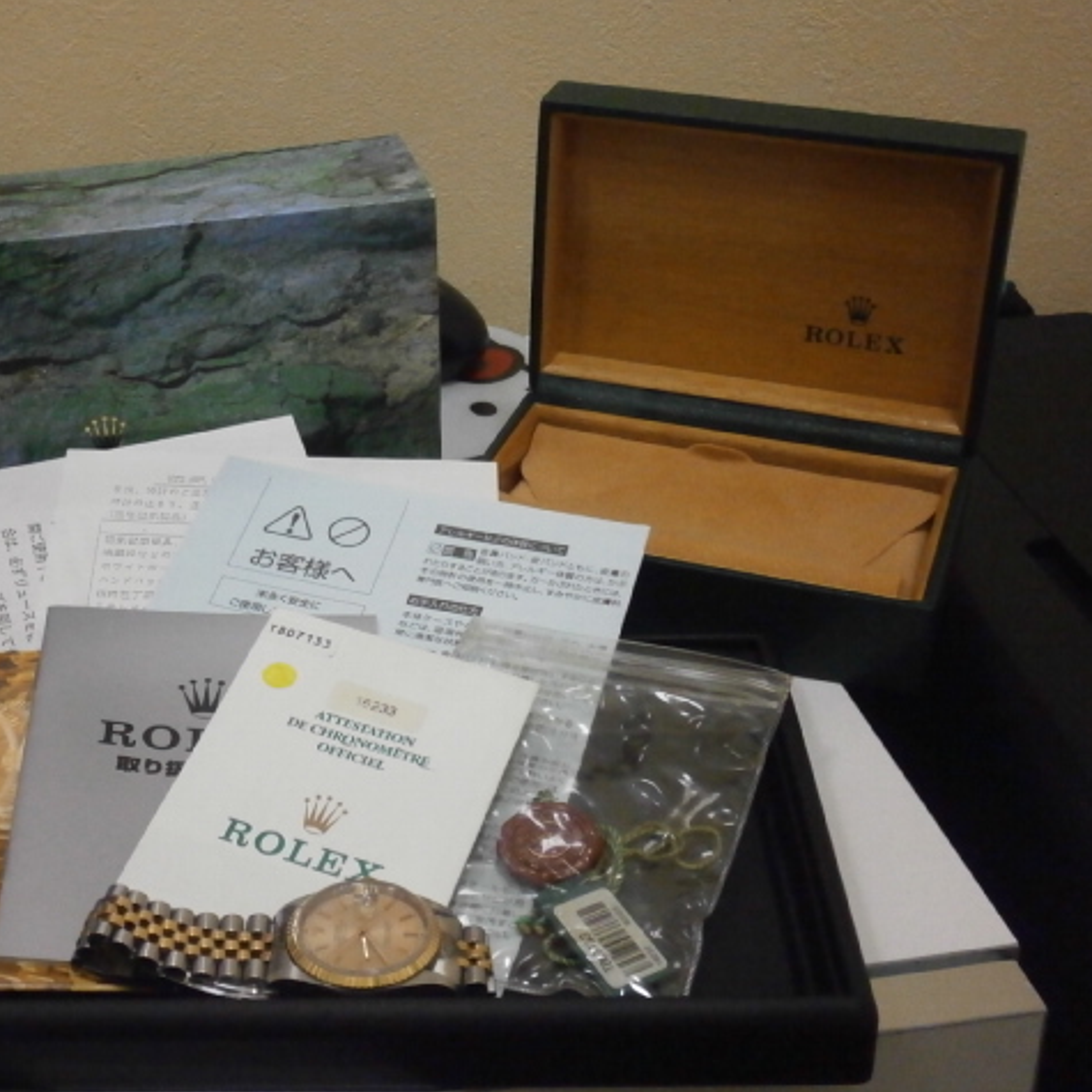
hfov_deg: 30.4
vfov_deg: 30.6
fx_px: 1999
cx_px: 418
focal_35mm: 56
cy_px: 545
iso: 800
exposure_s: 1/250
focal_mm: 8.3
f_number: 3.4
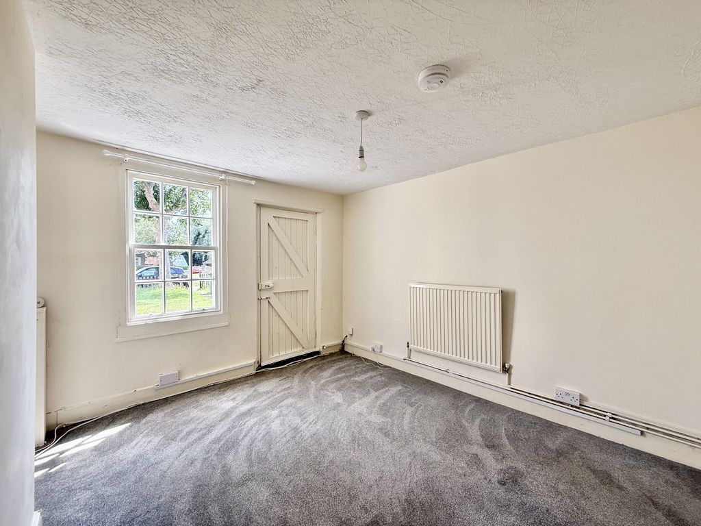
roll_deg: -0.5
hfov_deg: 102.1
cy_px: 263
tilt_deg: -0.4
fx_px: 284
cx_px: 350
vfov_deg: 85.7
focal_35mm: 14
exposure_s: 1/148
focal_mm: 2.22
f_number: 2.2
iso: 64
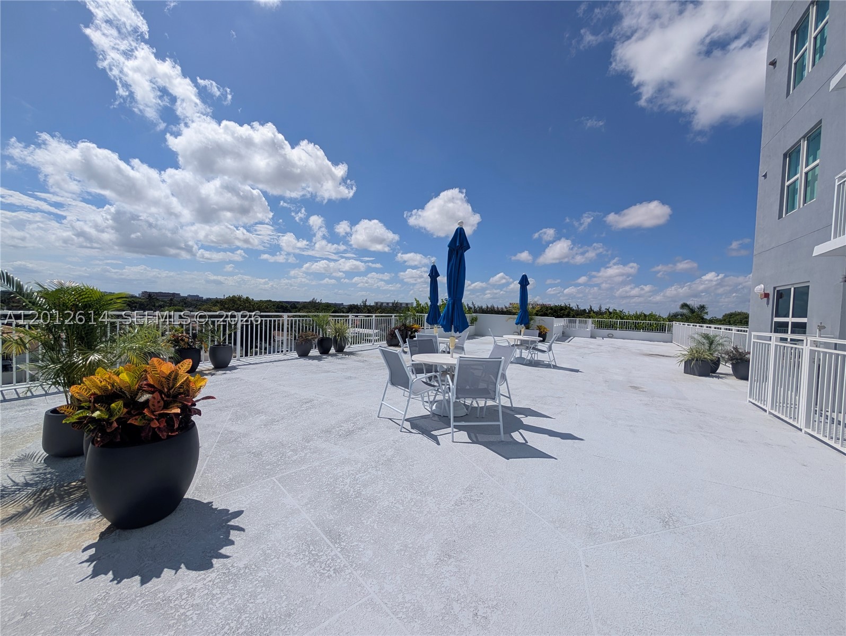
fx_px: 294
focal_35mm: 12
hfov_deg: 110.5
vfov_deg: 94.6
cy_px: 318
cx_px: 423
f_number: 1.7
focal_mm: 2.02
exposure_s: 1/7299
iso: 54
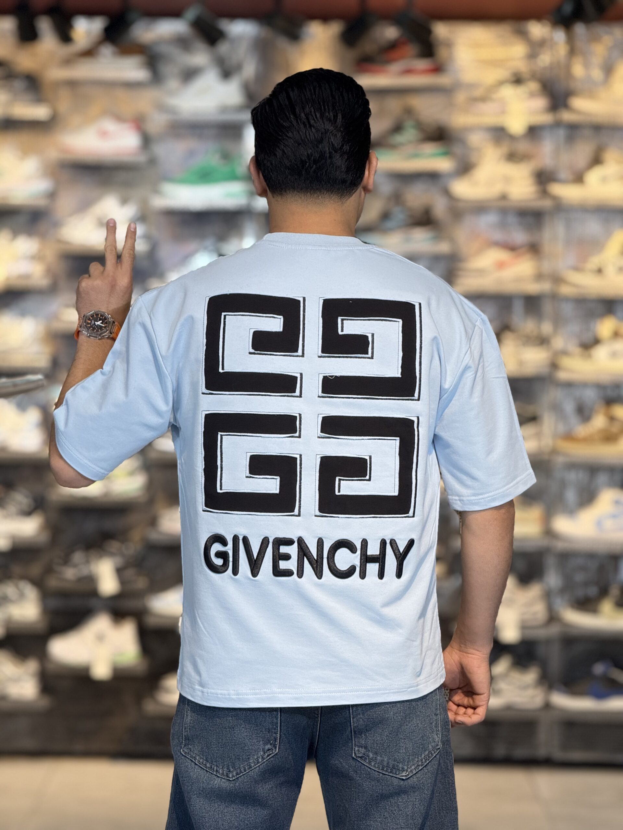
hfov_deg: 12.3
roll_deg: -1.5
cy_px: 415
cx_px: 312
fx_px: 2880
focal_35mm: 120
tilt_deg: -1.4
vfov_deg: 16.4
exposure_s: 1/100
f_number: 2.8
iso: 160
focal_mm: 15.66
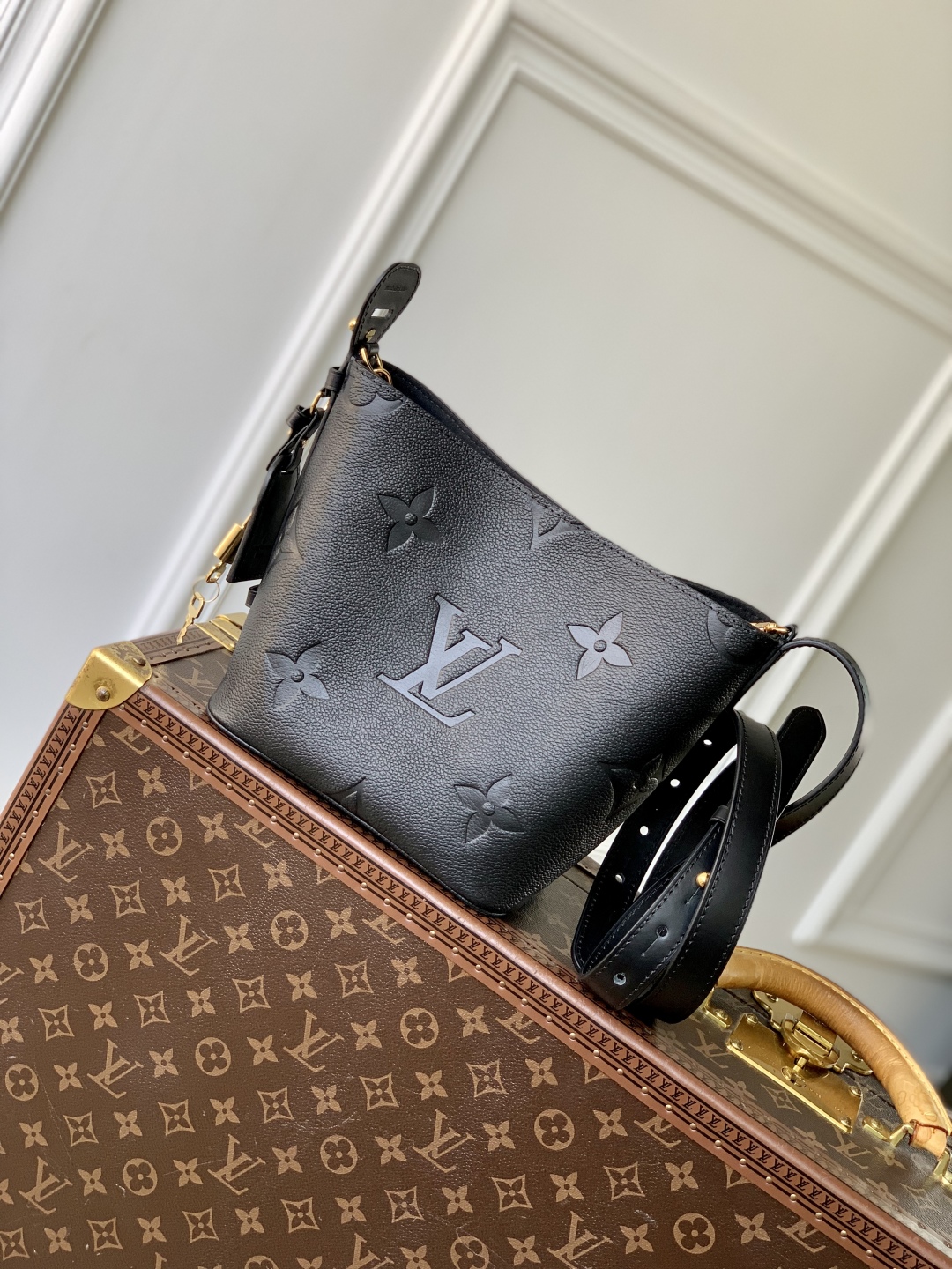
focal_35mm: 52
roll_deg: -30.9
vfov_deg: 36.8
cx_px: 476
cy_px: 634
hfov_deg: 28.0
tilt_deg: -14.0
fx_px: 1907
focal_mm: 6
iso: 40
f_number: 2.4
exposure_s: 1/122
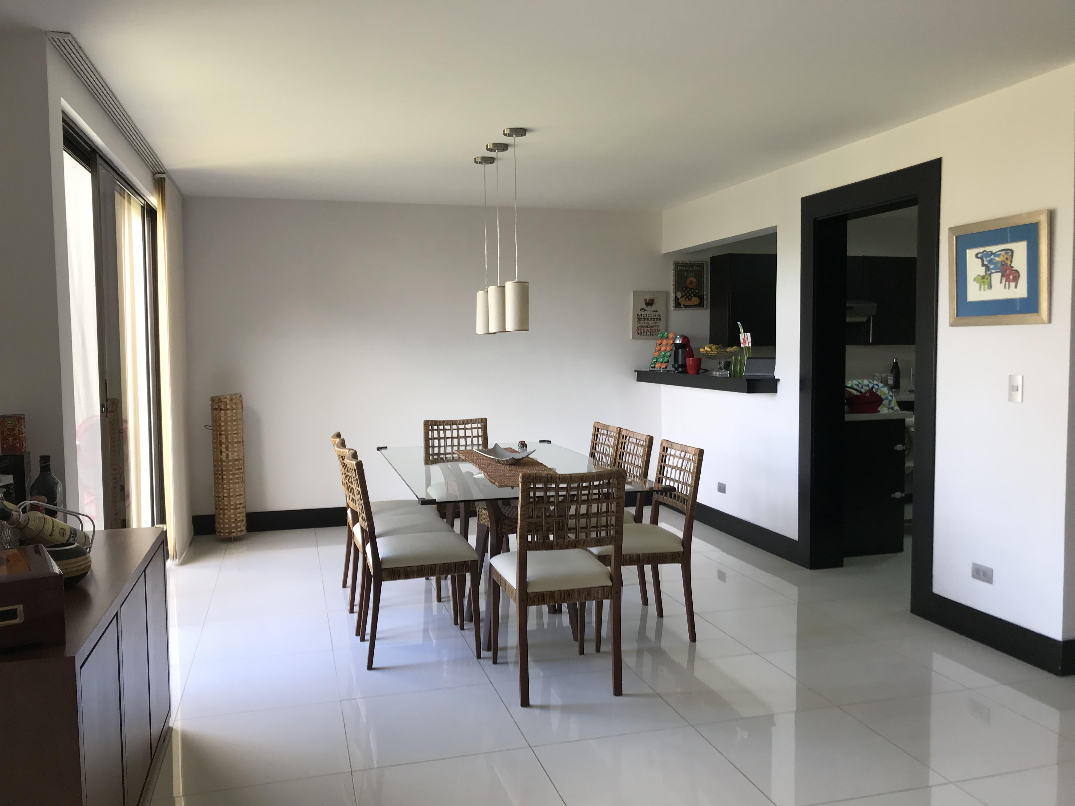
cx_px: 538
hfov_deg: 63.4
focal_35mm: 28
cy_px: 403
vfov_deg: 49.7
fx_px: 870
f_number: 1.8
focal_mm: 3.99
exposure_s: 1/60
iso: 25
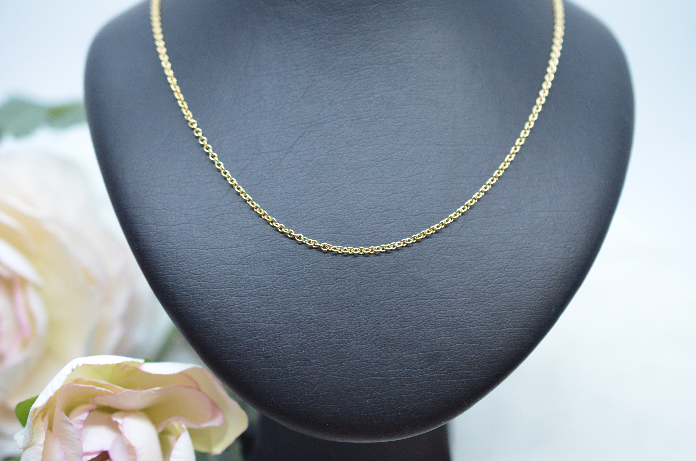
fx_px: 1177
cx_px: 351
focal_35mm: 61
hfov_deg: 32.9
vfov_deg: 22.2
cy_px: 234
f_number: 4
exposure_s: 1/1000
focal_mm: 40
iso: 2500
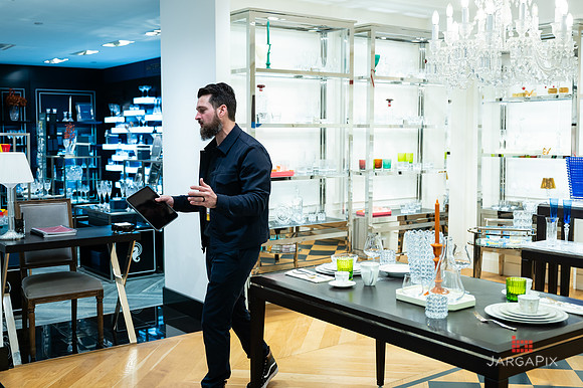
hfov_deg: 47.0
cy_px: 183
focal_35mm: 41
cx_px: 293
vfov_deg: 32.3
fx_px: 670
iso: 640
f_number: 3.2
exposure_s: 1/160
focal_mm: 38
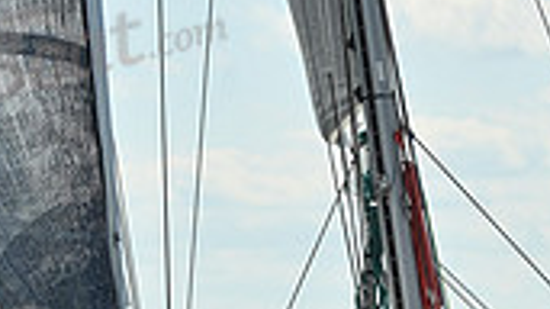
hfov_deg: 4.5
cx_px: 396
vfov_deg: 2.5
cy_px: 494
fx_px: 6982
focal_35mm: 479
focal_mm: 135
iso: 250
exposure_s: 1/1250
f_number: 9
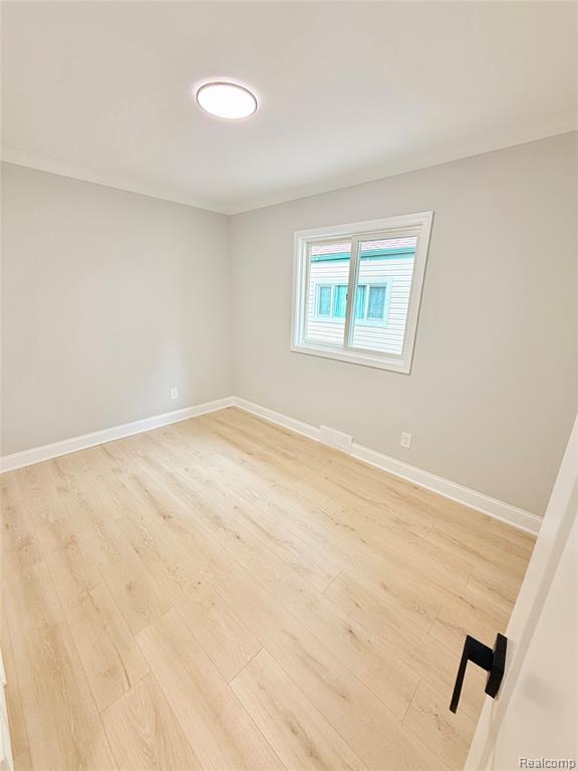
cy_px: 386
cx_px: 289
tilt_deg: -15.2
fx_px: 312
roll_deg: -1.8
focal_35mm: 14
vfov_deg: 102.1
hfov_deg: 85.7
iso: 125
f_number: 2.2
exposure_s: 1/120
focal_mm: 2.22
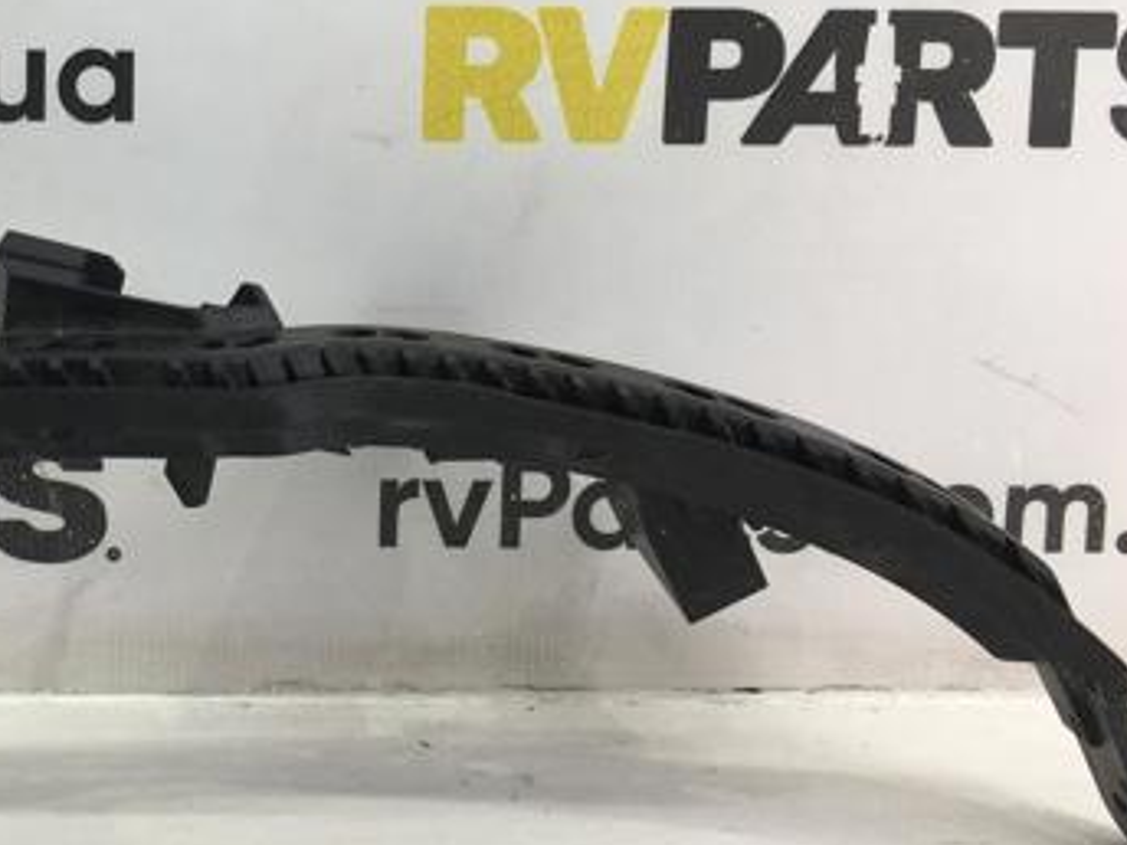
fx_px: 1758
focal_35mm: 54
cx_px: 167
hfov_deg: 34.1
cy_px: 190
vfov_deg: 26.6
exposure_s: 1/50
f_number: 2.2
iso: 25
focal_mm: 4.15
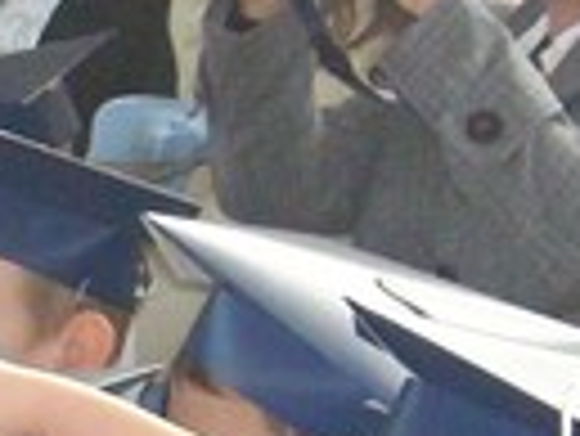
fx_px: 6775
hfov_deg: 4.9
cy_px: 584
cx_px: -337
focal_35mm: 404
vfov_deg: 3.7
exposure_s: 1/60
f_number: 3.8
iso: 400
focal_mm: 10.7
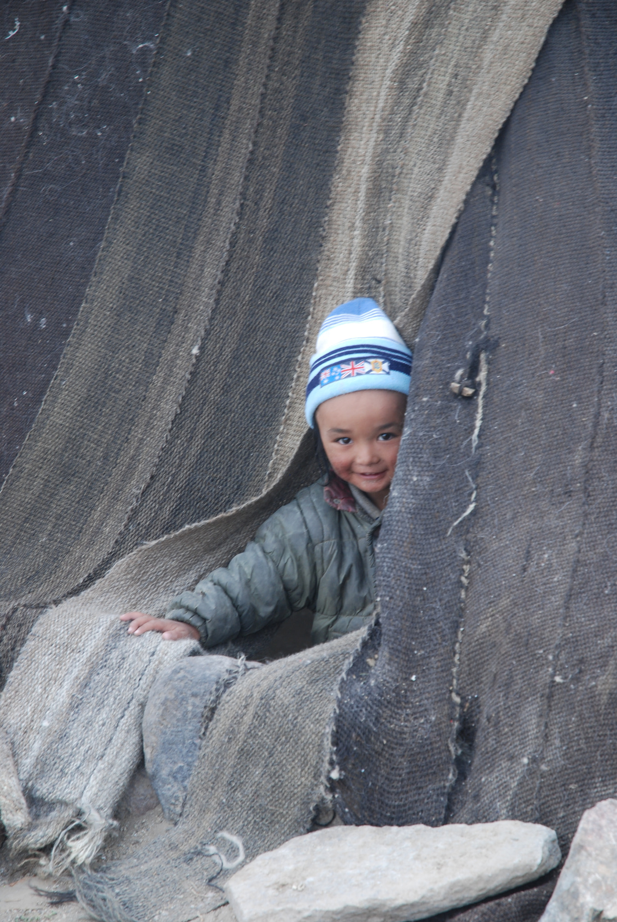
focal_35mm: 105
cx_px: 308
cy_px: 461
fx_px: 2691
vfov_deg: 19.4
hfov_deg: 13.1
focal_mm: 70
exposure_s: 1/50
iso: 200
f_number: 4.5
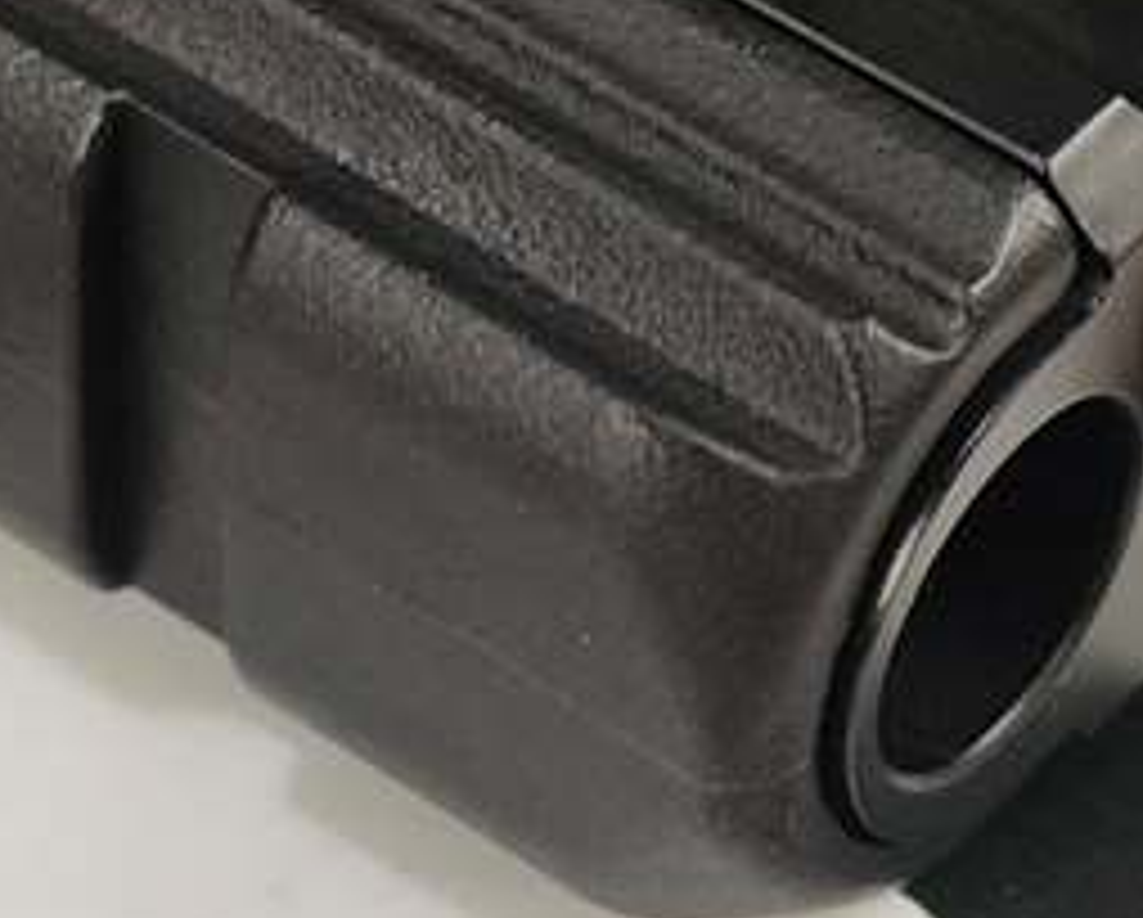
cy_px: 99
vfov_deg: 4.0
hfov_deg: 4.9
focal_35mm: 392
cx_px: 50
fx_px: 13281
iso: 783
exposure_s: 1/30
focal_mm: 22.48
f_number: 2.67
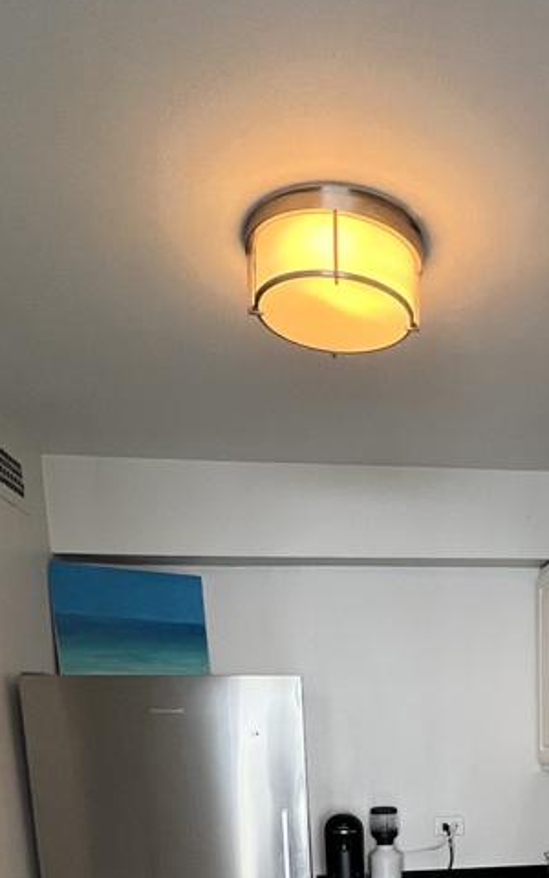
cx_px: 445
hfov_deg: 38.9
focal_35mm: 31
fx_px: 742
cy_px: 904
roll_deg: +0.6
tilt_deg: -12.3
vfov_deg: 48.6
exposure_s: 1/59
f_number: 1.8
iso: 400
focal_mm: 1.57
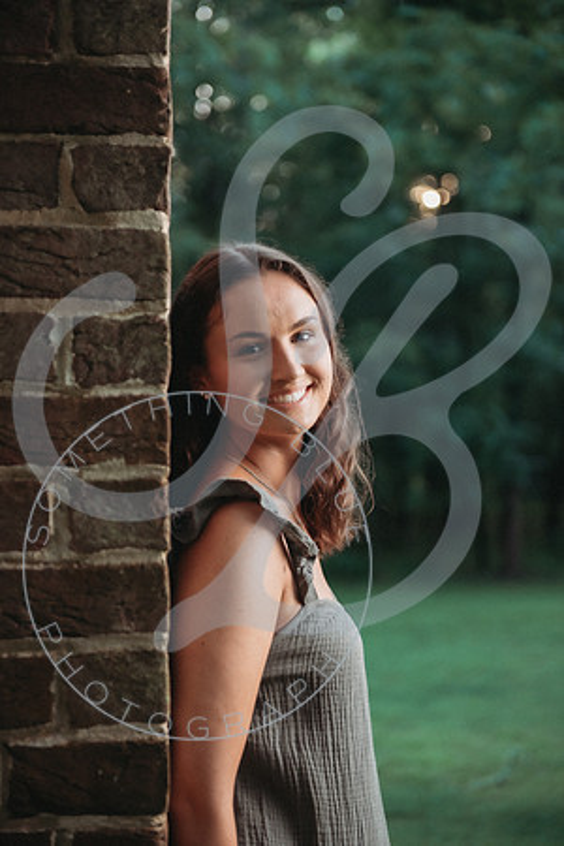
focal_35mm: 70
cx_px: 282
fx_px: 1645
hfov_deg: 19.5
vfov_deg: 28.8
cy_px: 423
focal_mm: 70
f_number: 2.8
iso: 400
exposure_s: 1/160
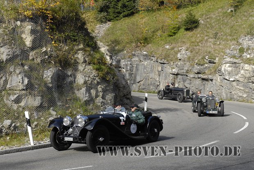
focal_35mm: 60
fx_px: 424
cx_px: 127
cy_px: 85
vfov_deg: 22.7
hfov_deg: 33.4
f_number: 7.1
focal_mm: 40
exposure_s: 1/500
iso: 320
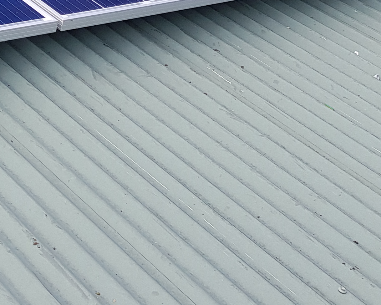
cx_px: -208
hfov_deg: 19.5
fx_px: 947
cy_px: -160
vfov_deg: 16.6
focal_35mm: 84
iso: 40
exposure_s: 1/802
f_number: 1.7
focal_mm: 4.2
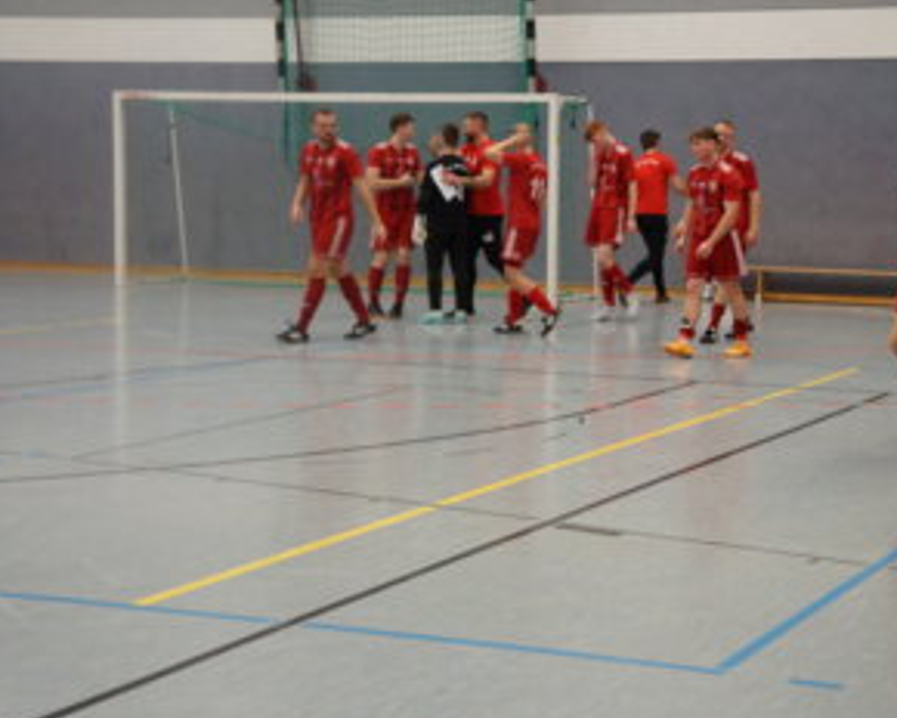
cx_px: 541
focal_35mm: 80
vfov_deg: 19.3
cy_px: 325
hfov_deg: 23.9
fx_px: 2114
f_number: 4.5
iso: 800
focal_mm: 41
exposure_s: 1/80
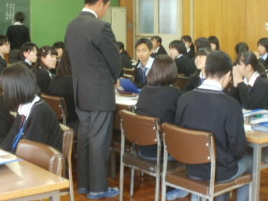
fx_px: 519
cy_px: 80
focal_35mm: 67
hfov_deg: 29.0
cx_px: 124
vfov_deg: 21.9
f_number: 4
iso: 125
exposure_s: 1/6
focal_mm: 7.7
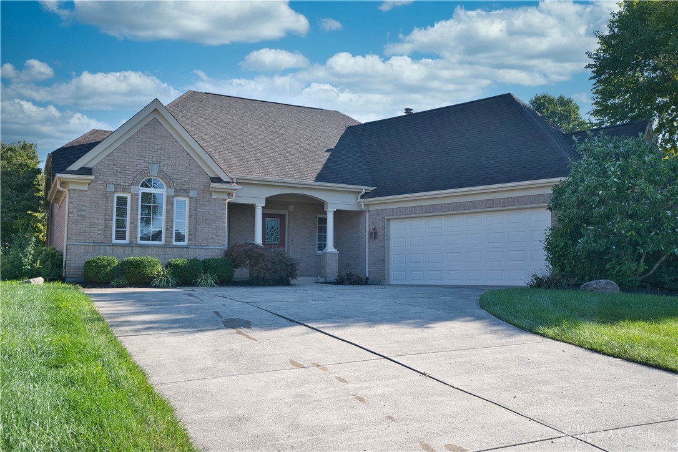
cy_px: 226
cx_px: 339
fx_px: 640
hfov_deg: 55.8
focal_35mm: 34
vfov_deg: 38.9
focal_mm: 34
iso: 100
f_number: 10
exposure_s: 1/60
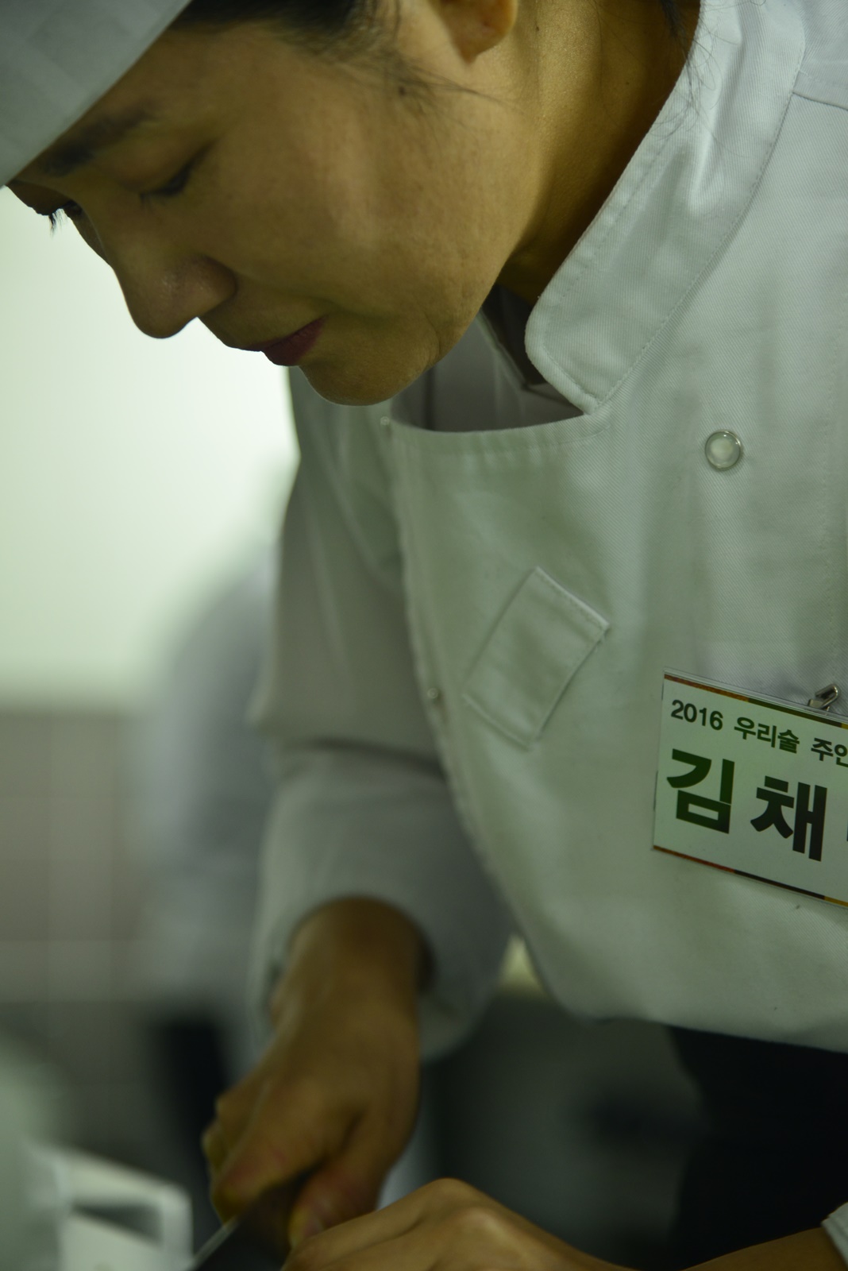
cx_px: 424
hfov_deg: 11.4
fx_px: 4236
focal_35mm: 120
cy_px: 636
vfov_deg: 17.1
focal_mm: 120
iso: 800
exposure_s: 1/30
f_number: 4
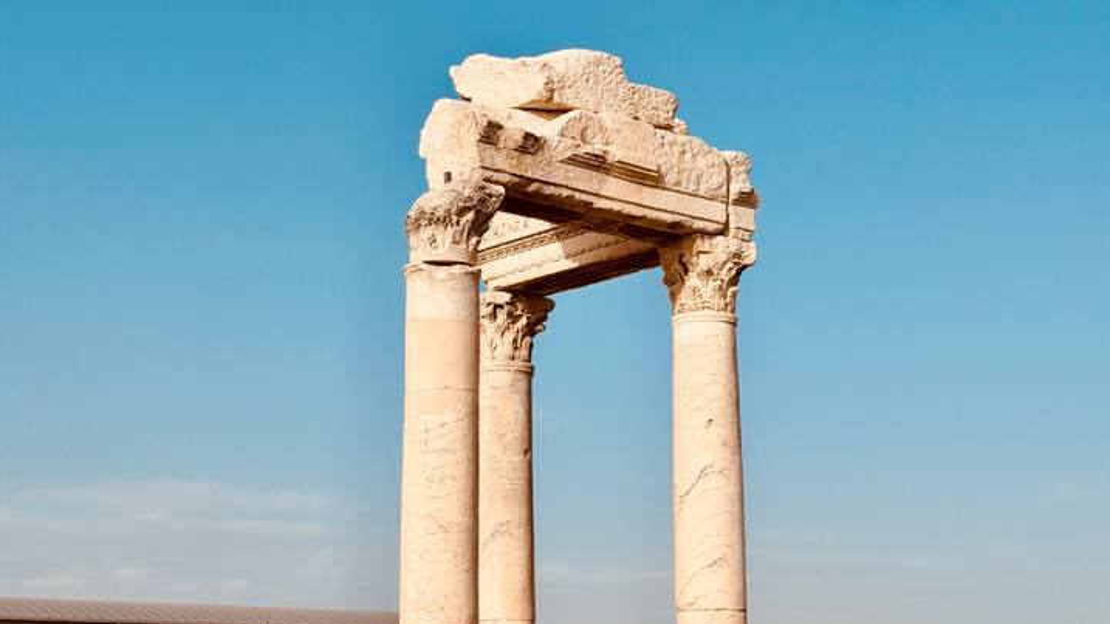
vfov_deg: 17.2
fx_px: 2060
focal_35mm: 70
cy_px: 421
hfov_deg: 30.2
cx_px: 556
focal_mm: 6.76
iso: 64
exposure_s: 1/7874
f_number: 1.78
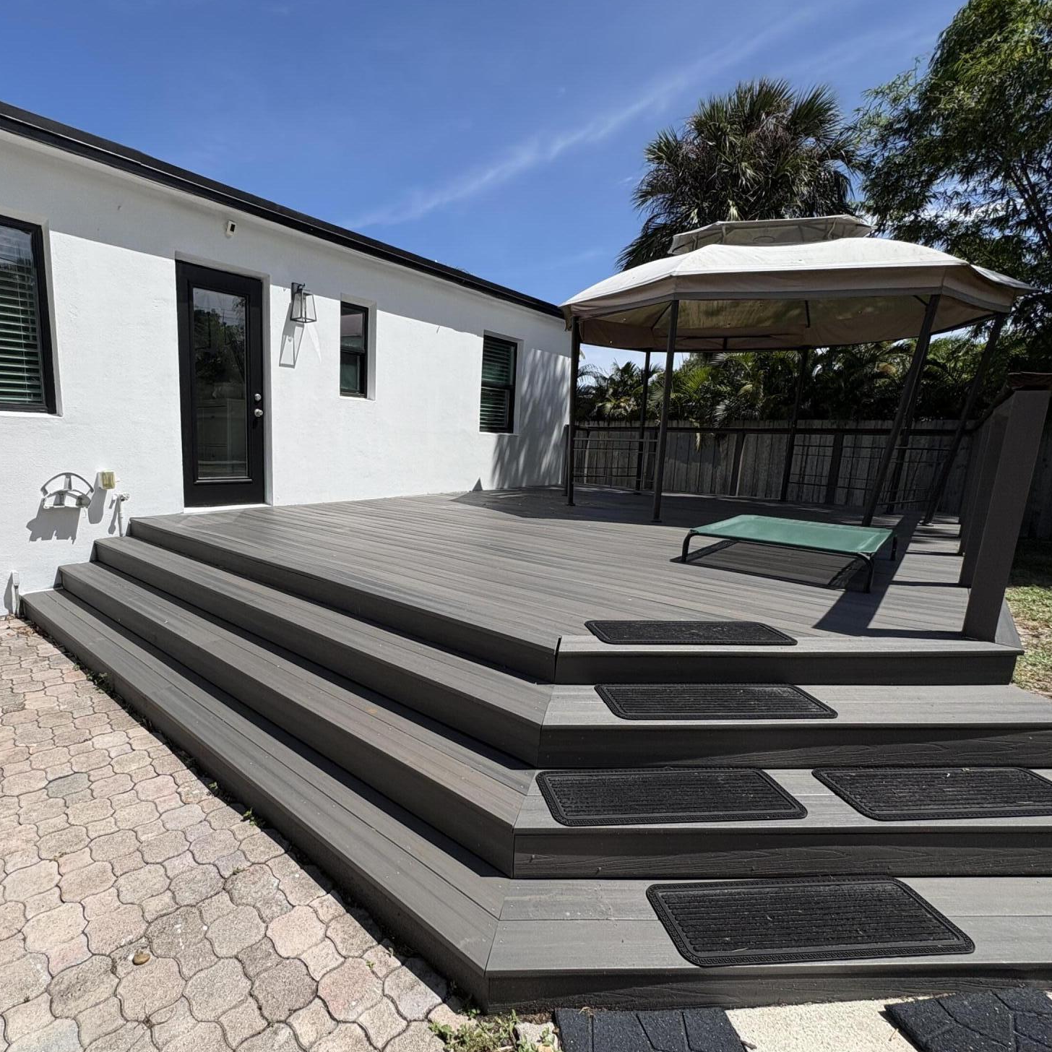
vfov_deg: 84.0
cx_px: 418
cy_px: 535
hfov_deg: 82.9
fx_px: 585
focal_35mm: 17
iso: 50
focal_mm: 2.22
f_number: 2.2
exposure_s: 1/2985
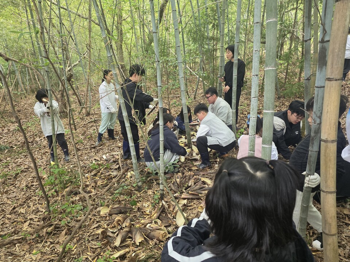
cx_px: 175
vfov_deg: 58.9
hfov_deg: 73.9
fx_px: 233
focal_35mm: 23
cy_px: 131
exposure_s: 1/120
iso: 250
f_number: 1.7
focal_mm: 6.3
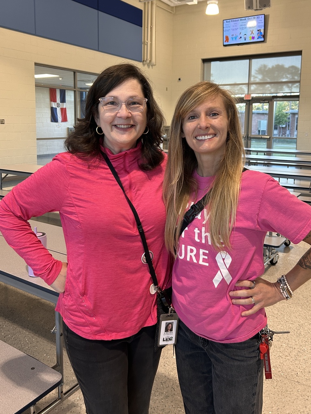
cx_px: 156
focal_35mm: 26
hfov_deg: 53.1
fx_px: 311
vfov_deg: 67.3
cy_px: 207
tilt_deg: -6.7
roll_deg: +0.0
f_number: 1.5
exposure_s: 1/120
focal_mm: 5.7
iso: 125
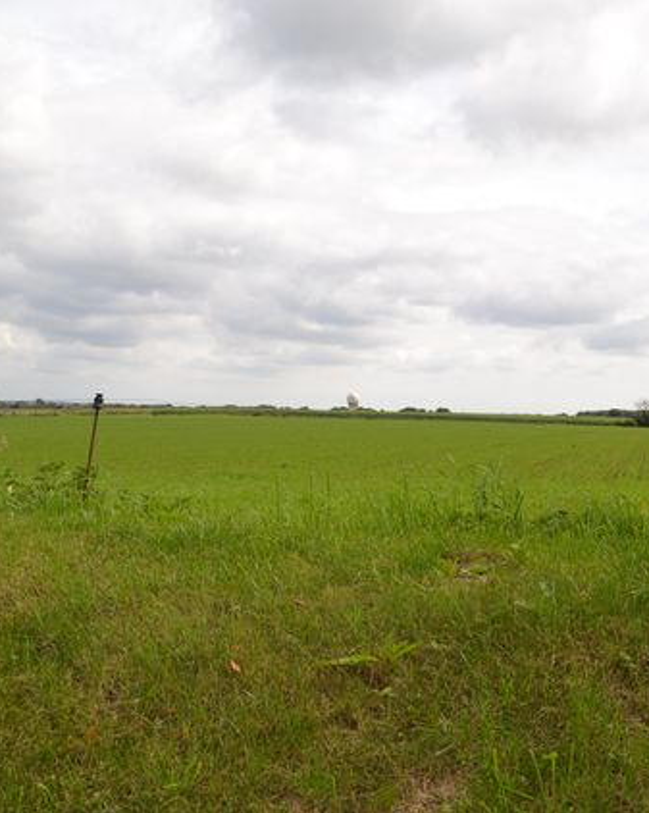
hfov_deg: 32.0
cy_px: 408
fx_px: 1130
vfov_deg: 39.6
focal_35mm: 47
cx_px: 362
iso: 100
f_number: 9
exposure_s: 1/200
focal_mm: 22
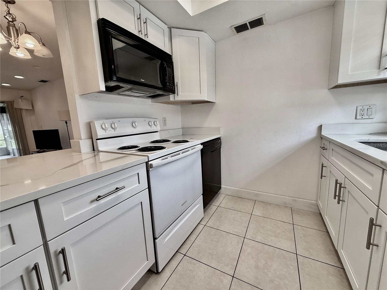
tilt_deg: -9.4
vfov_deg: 85.7
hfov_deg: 102.1
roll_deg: +2.1
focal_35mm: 14
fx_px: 157
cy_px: 145
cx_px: 194
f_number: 2.2
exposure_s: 1/120
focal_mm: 2.22
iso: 100
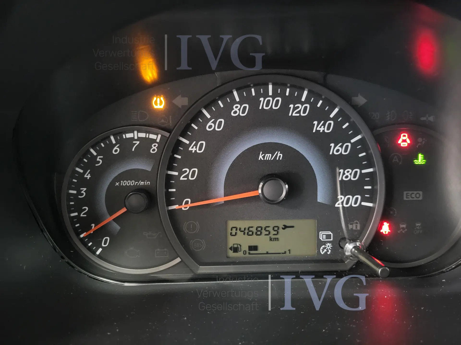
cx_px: 230
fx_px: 346
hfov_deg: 67.3
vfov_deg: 53.1
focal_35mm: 26
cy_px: 172
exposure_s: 1/14.3
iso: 1250
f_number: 1.8
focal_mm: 5.4
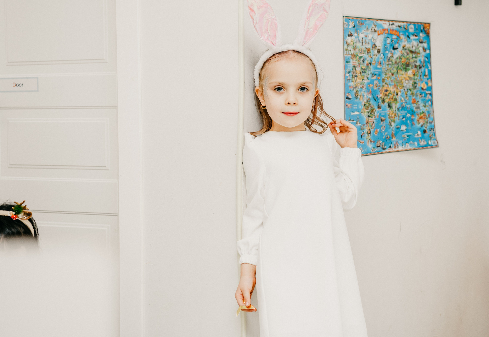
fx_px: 1140
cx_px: 263
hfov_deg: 24.2
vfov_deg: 16.8
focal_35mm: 83
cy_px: 147
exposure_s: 1/160
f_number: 4
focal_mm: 65
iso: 250
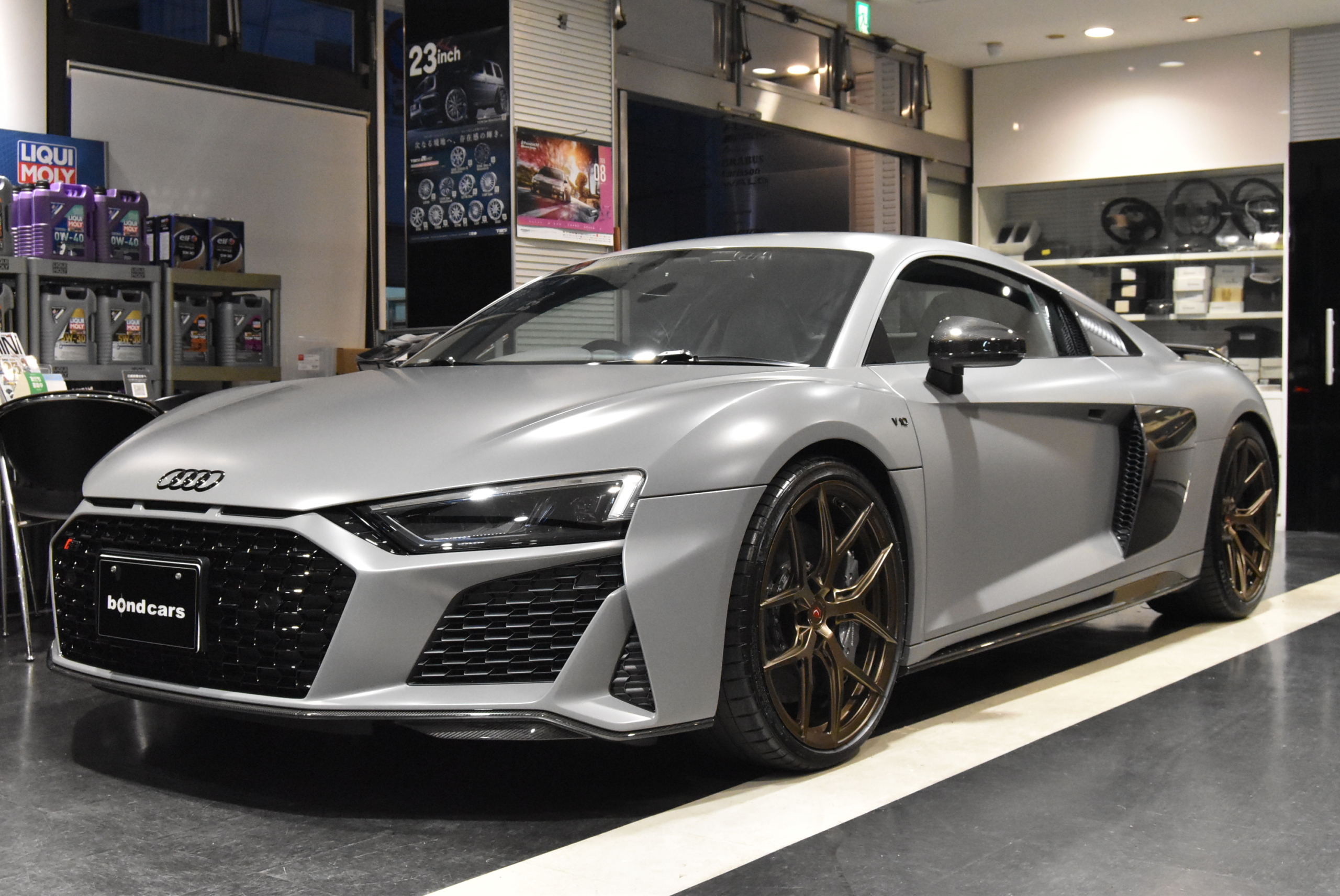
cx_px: 670
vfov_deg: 31.9
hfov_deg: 46.4
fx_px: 1564
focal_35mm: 42
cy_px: 448
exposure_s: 1/50
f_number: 8
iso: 5600
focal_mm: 28
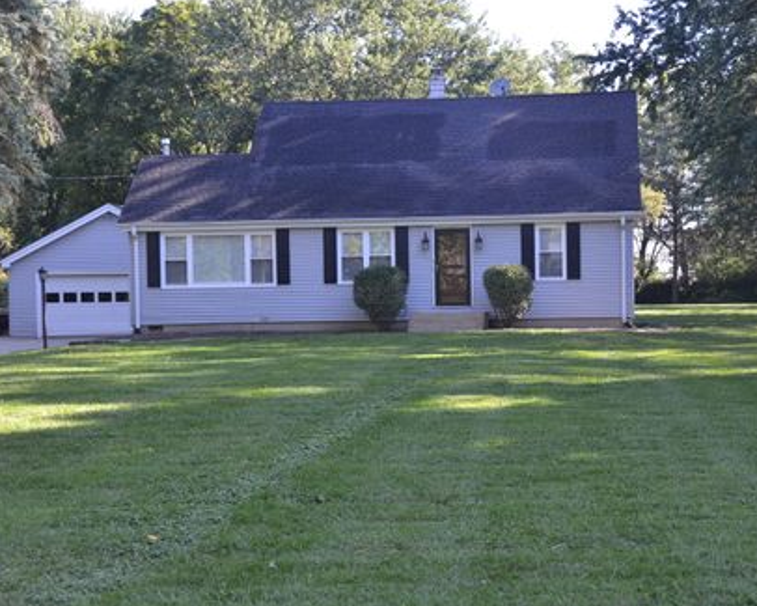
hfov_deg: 31.1
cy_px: 305
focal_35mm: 61
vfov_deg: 25.2
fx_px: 1358
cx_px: 447
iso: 200
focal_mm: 35
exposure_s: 1/125
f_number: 5.6
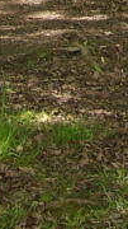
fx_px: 1427
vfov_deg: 8.7
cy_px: -221
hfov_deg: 5.1
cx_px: 128
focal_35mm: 236
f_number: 2.8
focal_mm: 6.3
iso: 80
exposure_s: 1/160
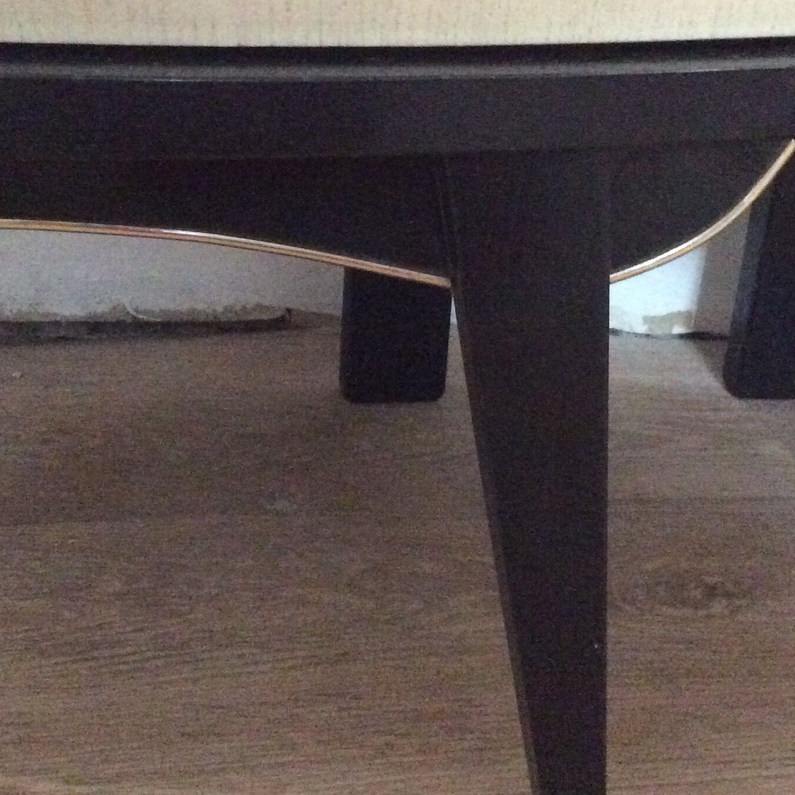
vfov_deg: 31.5
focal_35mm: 54
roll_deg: -3.9
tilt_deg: -21.3
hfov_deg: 31.6
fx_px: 1403
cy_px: 289
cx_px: 376
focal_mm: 3.3
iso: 800
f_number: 2.4
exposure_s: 1/17
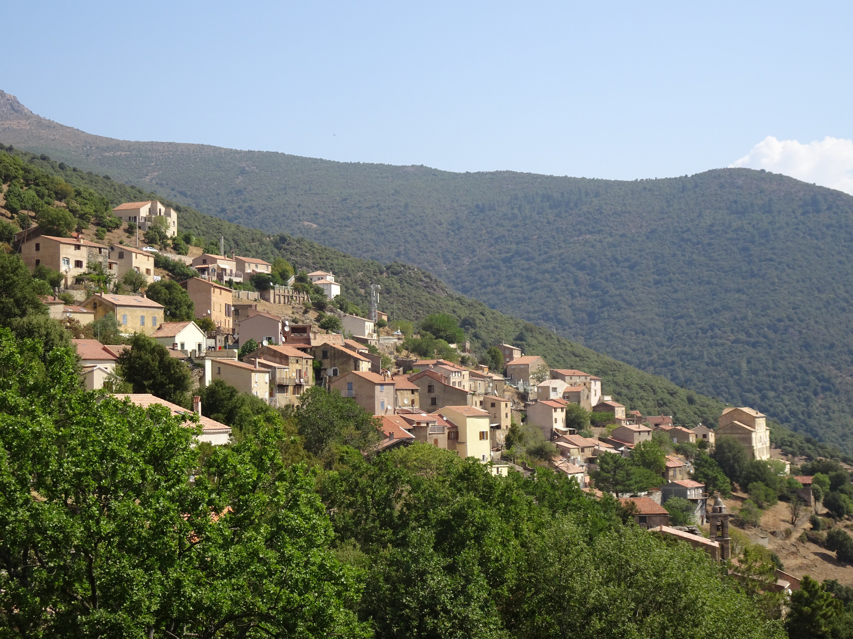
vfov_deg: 21.6
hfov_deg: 28.6
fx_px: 1676
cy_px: 320
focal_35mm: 68
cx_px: 426
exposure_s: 1/400
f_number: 4.5
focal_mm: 11.66
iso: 80
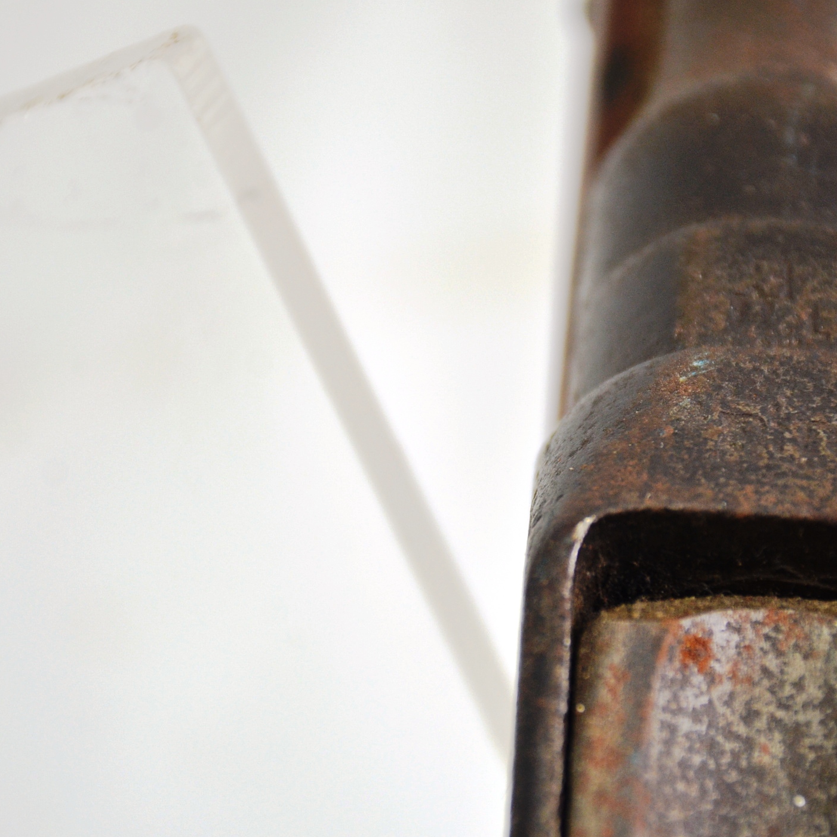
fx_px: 8255
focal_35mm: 302
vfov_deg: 5.8
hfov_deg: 5.8
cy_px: 485
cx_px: 476
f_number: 5.6
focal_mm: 135
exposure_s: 1/250
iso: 640
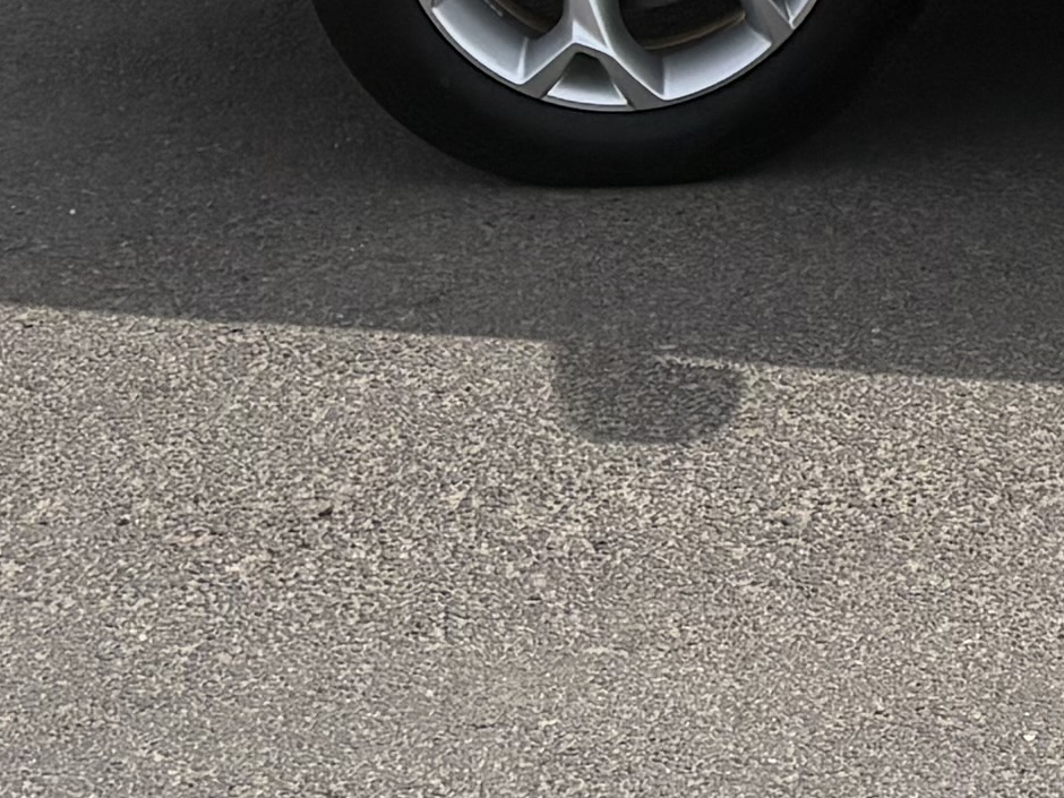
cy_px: -883
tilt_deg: -4.0
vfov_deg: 8.8
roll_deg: +1.3
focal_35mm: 158
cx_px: 2011
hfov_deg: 11.5
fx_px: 4856
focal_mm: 5.96
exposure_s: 1/5814
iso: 50
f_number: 1.6
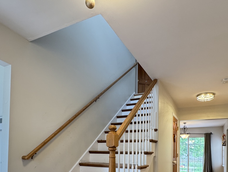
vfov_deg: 48.5
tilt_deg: +0.5
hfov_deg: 67.1
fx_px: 171
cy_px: 149
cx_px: 127
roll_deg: -0.8
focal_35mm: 26
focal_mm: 2.22
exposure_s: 1/60
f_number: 2.2
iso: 250
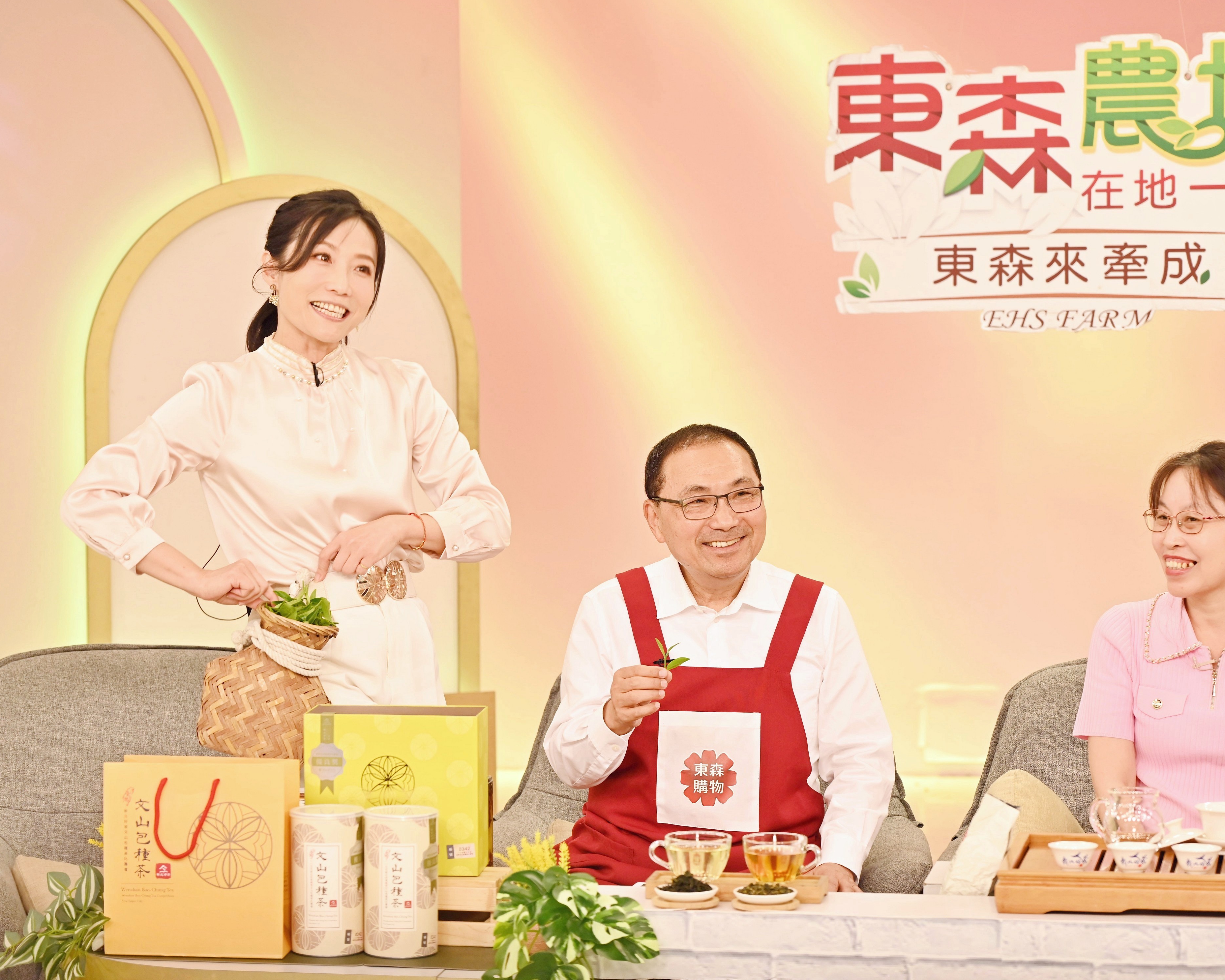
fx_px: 3626
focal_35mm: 100
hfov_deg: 19.2
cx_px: 672
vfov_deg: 15.4
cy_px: 492
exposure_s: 1/125
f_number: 4
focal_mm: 88
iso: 500
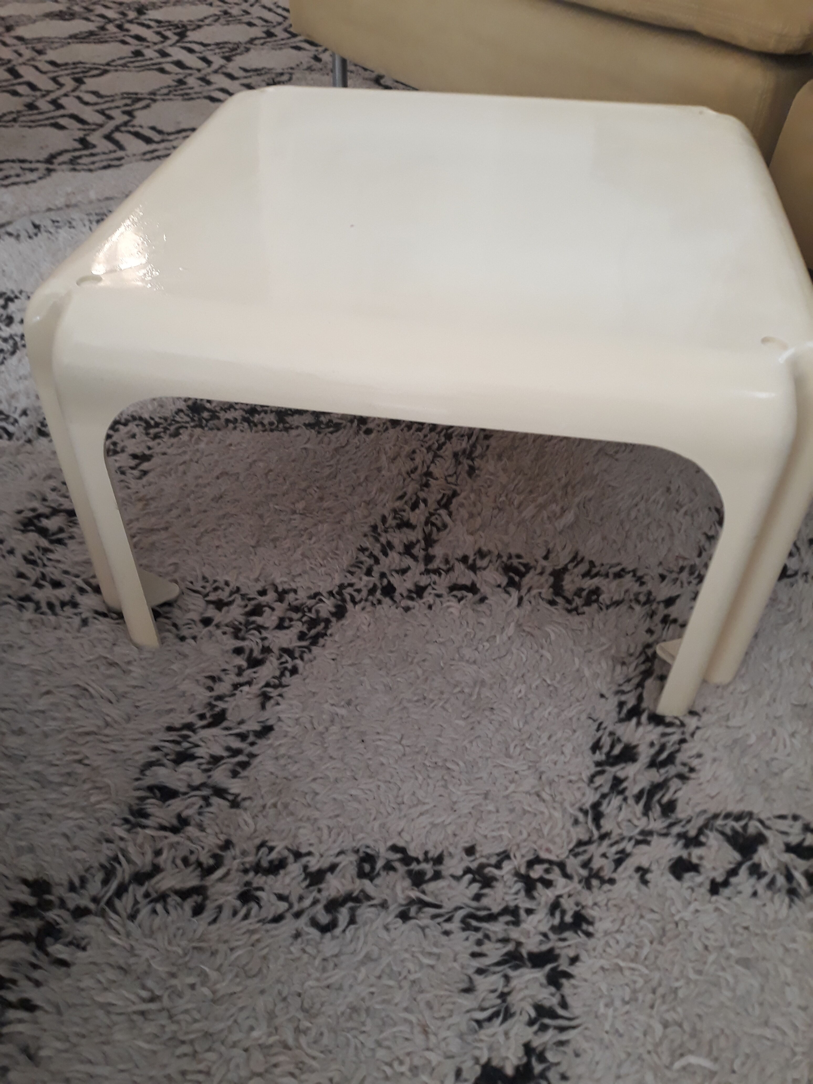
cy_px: 542
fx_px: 846
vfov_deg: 65.3
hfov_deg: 51.4
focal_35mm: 27
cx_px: 406
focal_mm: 3.71
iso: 125
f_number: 1.7
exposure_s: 1/50
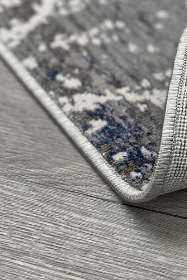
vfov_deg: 28.0
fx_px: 545
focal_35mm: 70
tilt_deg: -41.7
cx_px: 254
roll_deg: -0.8
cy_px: 40
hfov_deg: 18.0
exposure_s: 1/122
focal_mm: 4.25
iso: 50
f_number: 1.8
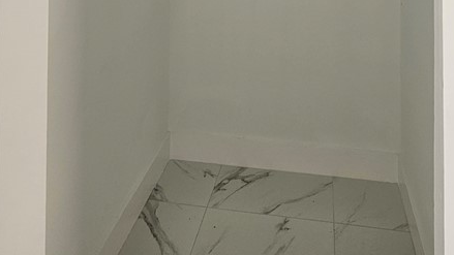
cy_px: -133
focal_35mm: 33
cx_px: 252
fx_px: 397
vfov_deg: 25.8
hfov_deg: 59.3
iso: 50
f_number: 2.2
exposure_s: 1/169
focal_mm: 2.2
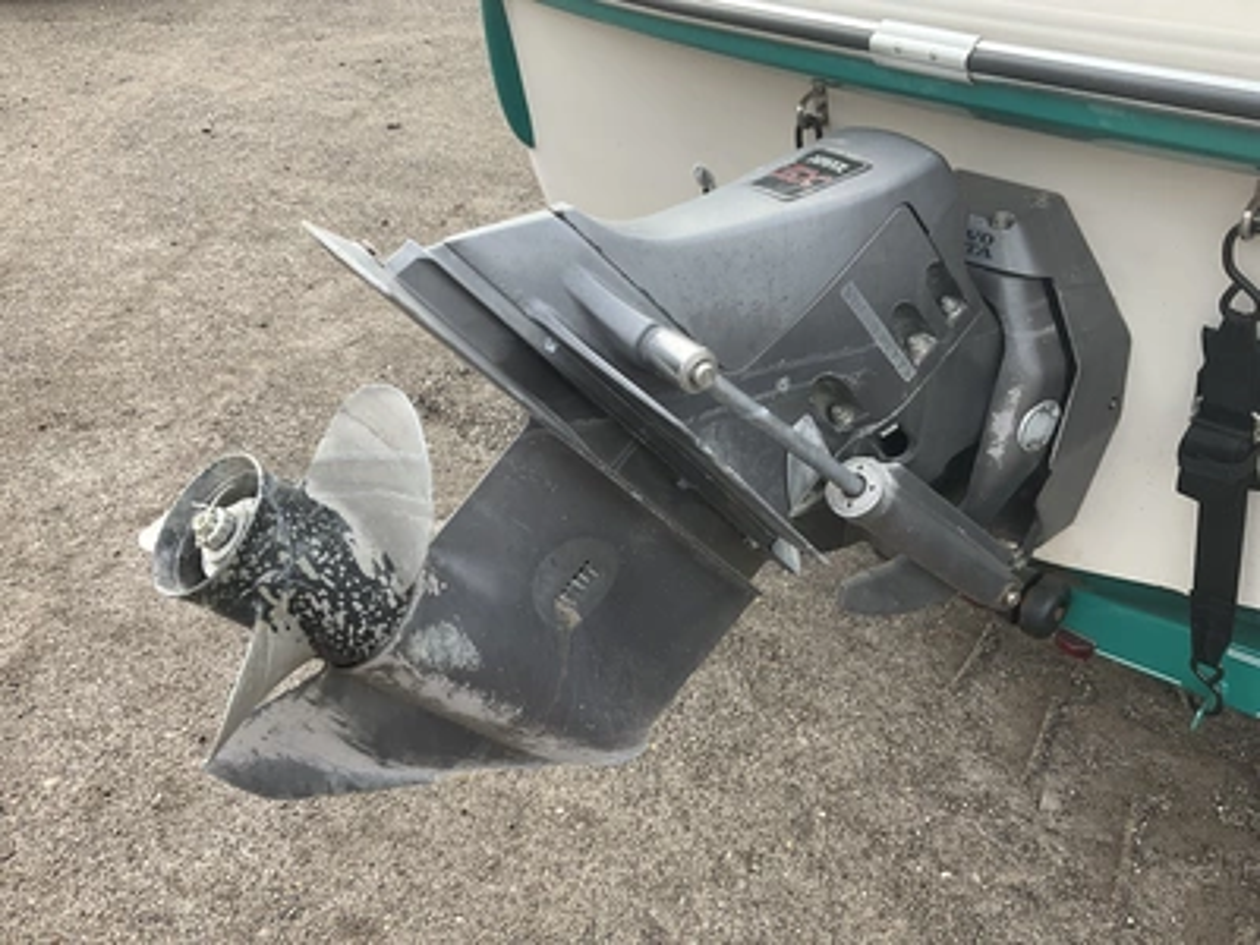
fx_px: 1056
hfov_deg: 61.7
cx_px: 630
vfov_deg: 48.2
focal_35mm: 29
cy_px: 472
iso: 25
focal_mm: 3
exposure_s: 1/303
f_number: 1.8
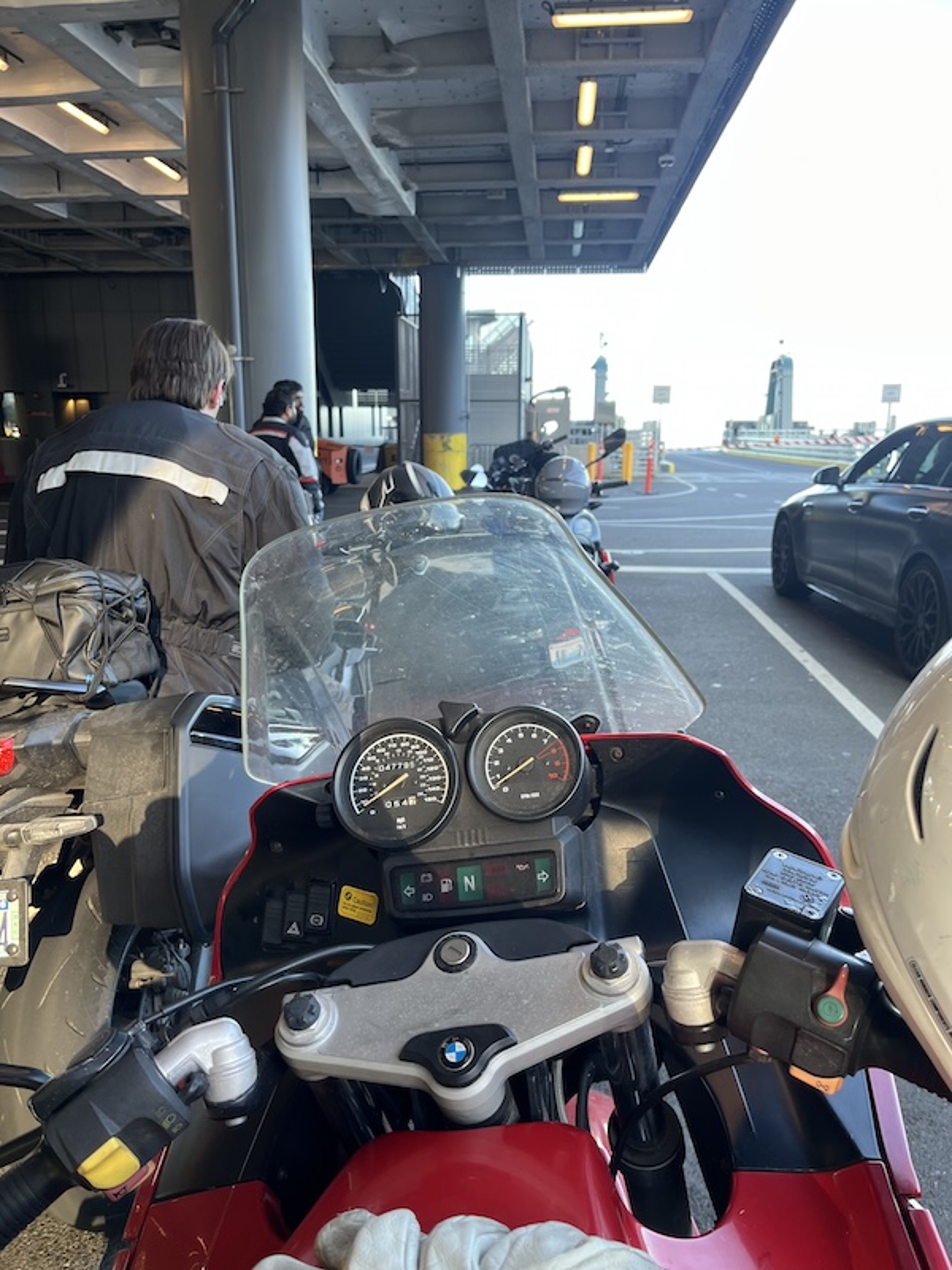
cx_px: 476
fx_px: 953
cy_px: 635
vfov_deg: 67.3
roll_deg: -1.0
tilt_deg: -12.1
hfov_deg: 53.1
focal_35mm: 26
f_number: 1.6
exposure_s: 1/122
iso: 40
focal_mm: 5.1
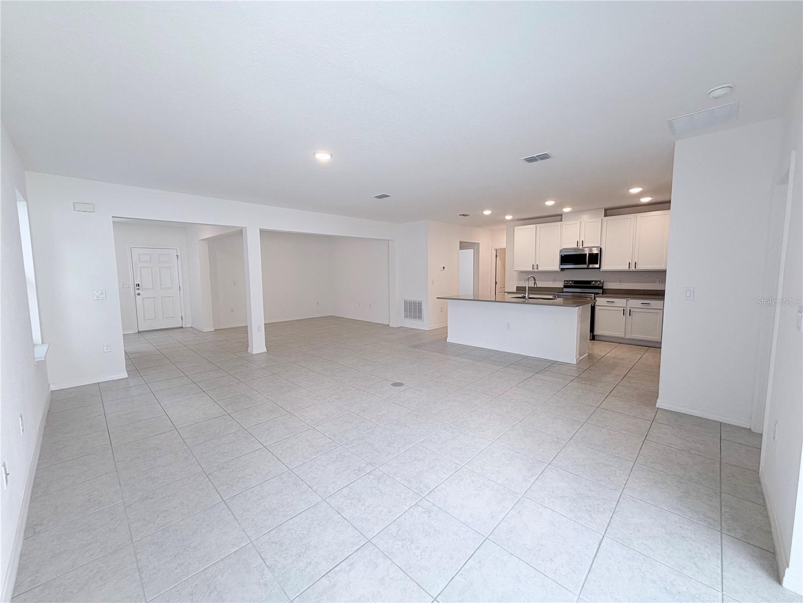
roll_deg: +1.0
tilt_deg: -5.0
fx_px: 325
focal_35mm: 14
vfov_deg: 85.7
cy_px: 302
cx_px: 402
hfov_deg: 102.1
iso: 80
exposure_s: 1/120
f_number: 2.2
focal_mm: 2.22
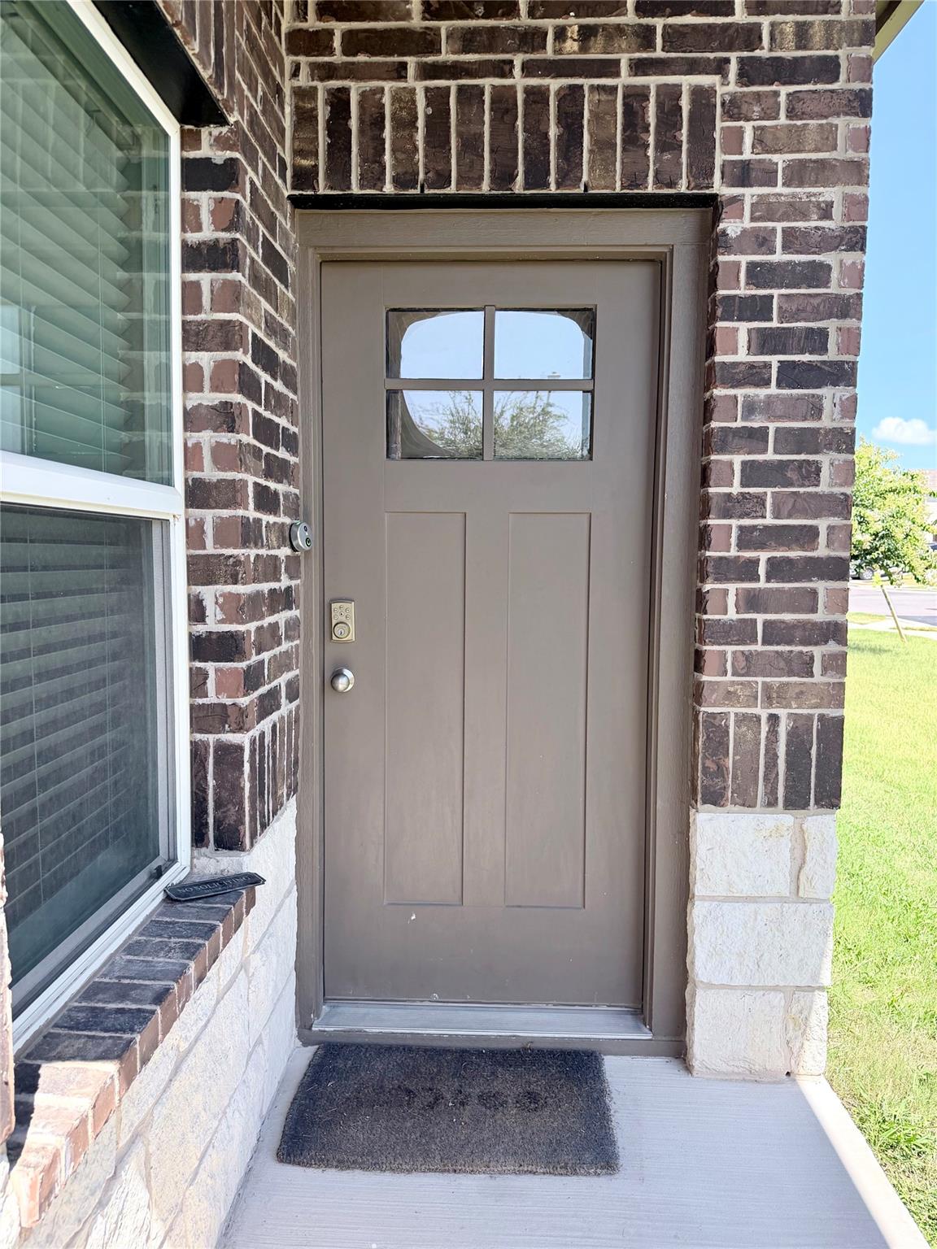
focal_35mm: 24
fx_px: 866
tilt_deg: -4.2
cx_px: 468
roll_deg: -1.9
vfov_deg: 71.6
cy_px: 624
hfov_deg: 56.8
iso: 100
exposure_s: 1/1337
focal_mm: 6.76
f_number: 1.78
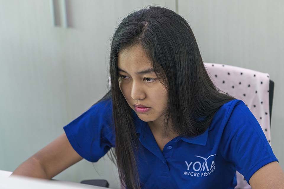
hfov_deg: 28.8
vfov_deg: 19.5
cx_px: 142
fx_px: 552
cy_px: 94
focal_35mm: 70
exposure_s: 1/250
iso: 1600
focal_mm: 70
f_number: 4
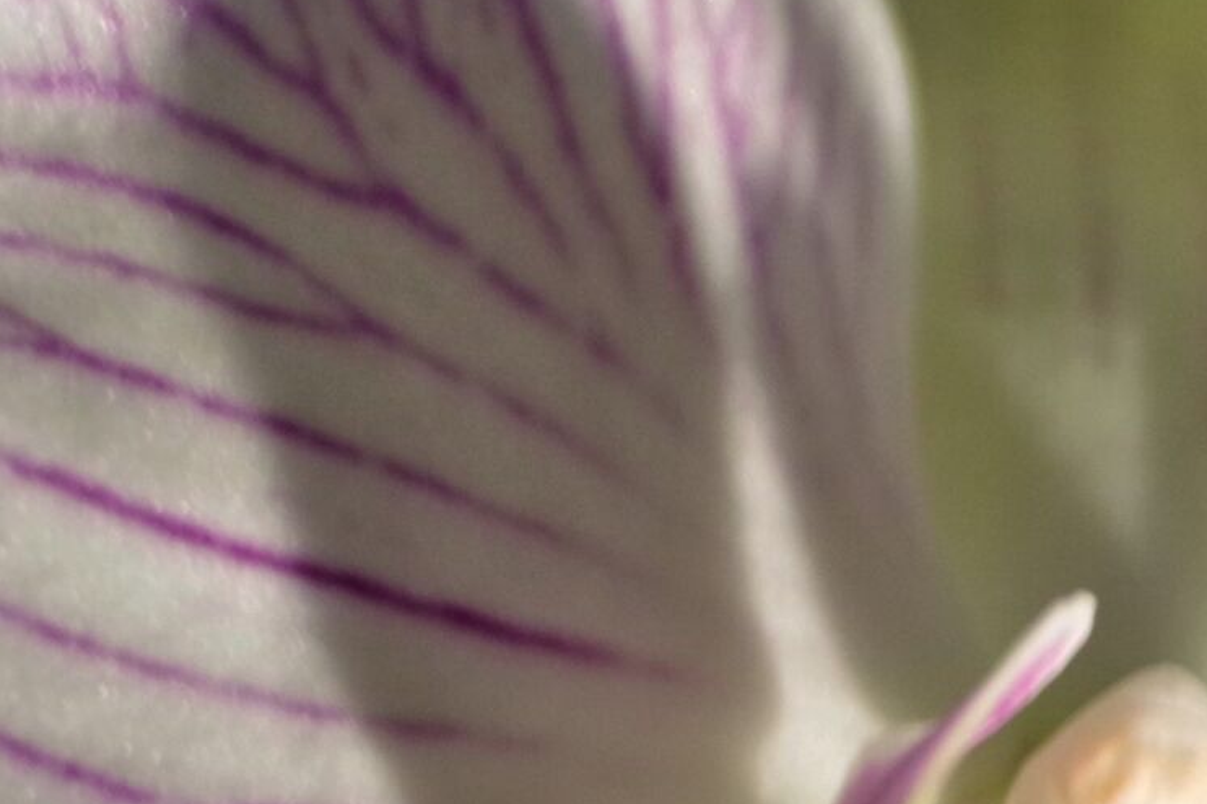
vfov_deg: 4.5
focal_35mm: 306
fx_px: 10242
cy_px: 965
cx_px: 961
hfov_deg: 6.7
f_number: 4
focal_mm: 63
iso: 800
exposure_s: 1/8
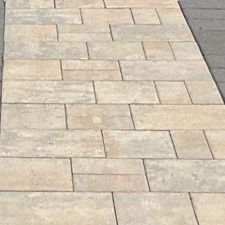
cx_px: -1
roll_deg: -0.1
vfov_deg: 9.0
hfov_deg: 11.0
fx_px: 1162
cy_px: -449
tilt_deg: +6.3
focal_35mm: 158
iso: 16
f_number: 1.8
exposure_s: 1/1675
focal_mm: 3
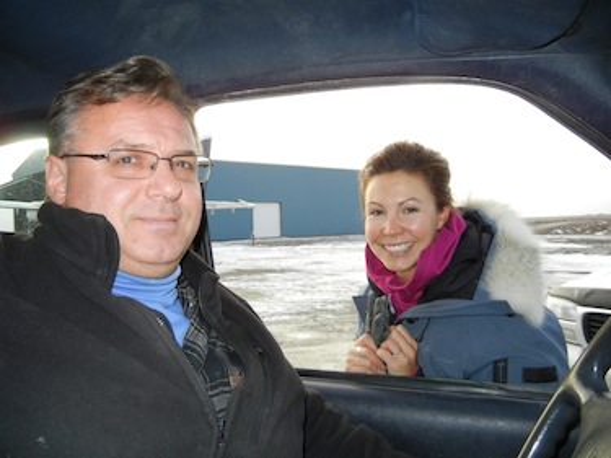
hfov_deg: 60.0
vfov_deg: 46.8
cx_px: 306
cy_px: 229
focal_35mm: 30
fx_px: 529
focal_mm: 5.4
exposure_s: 1/647
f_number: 3.5
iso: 400
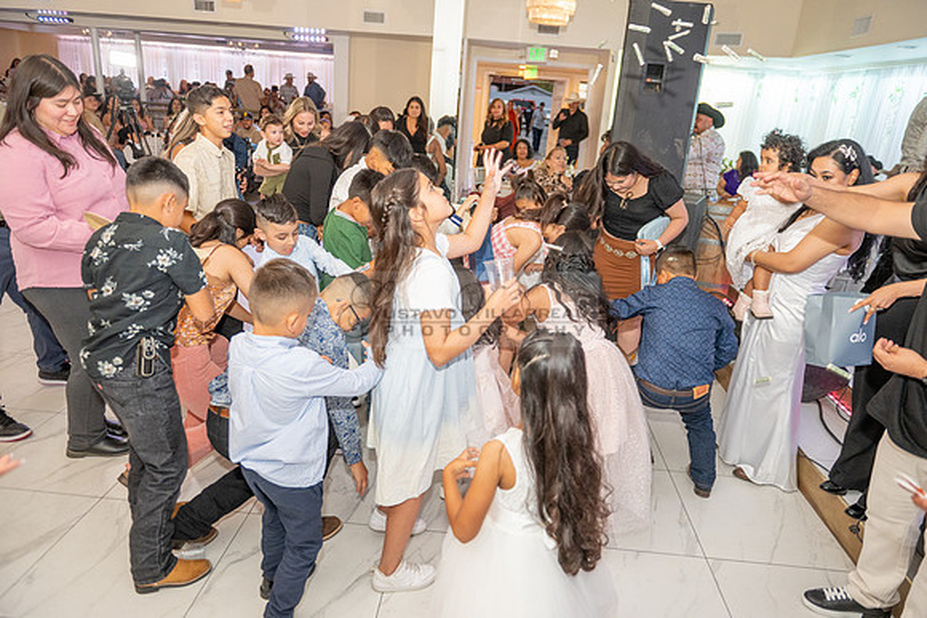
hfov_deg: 73.7
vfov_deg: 53.2
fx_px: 618
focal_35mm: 24
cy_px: 309
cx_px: 464
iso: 800
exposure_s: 1/160
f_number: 3.2
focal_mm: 24
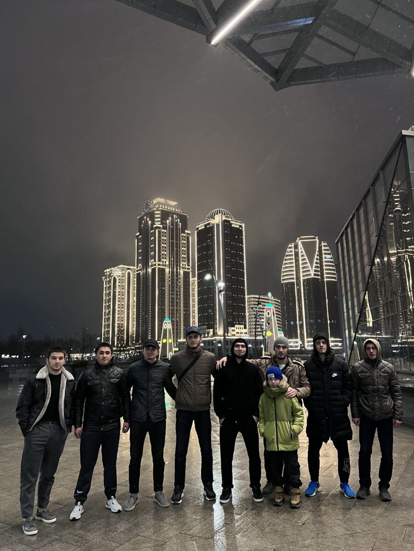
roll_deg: +1.1
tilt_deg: +11.3
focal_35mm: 26
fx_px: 415
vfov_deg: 67.3
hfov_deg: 53.1
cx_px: 207
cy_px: 276
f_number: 1.5
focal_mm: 5.7
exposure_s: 1/50
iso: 250
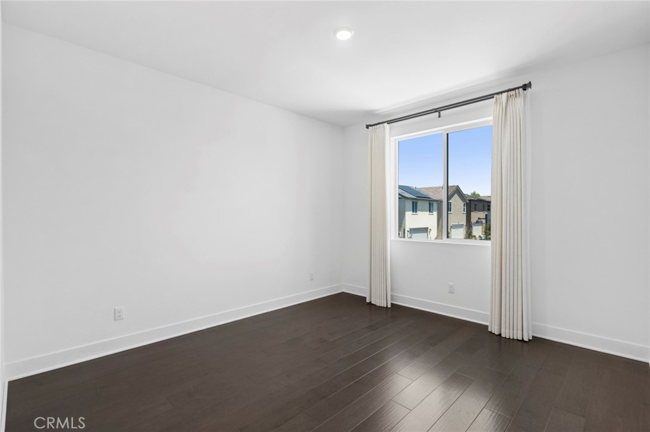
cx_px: 325
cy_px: 216
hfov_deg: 96.8
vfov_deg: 73.7
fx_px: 289
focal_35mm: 16
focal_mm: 16
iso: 160
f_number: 9
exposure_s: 1/10
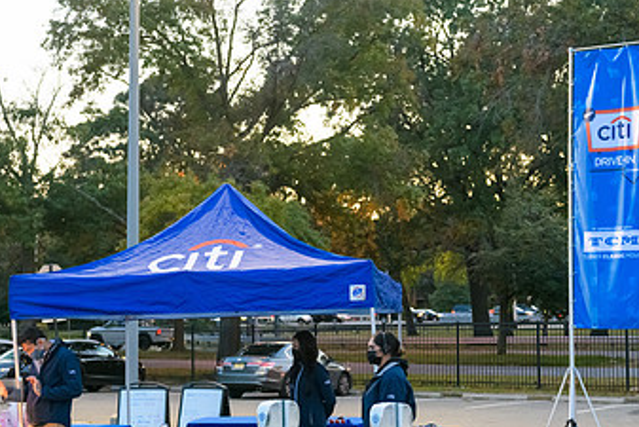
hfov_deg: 32.4
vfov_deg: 21.9
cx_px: 311
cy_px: 265
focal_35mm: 62
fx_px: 1101
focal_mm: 36
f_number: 3.2
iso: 1600
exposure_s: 1/125
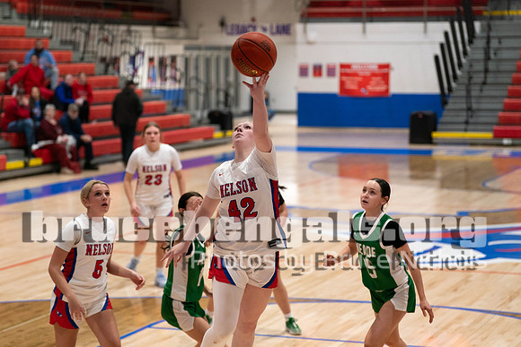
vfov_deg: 13.8
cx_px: 260
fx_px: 1438
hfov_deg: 20.5
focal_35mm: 99
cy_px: 174
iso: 3200
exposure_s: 1/1000
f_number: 2.8
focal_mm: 96
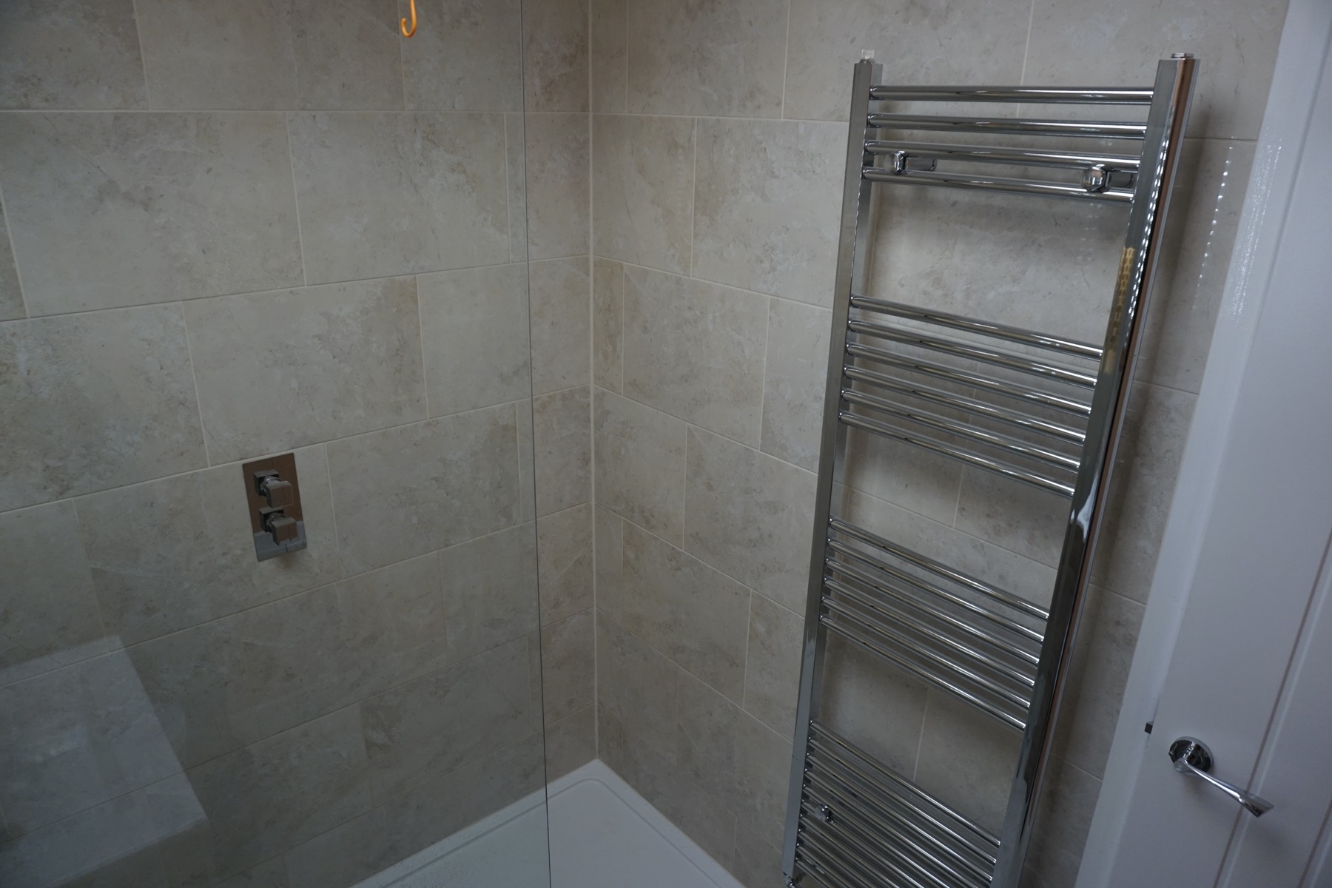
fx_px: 888
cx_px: 666
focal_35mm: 24
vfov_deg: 53.1
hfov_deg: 73.7
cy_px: 444
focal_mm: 16
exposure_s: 1/160
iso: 500
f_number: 4
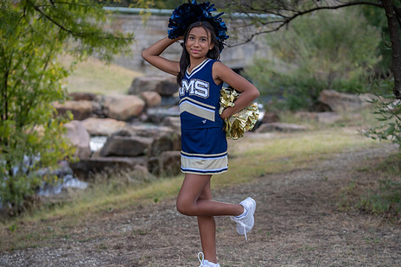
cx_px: 203
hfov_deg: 22.1
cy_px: 143
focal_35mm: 92
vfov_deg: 14.9
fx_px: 1024
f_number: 2.8
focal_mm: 70
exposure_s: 1/320
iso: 160
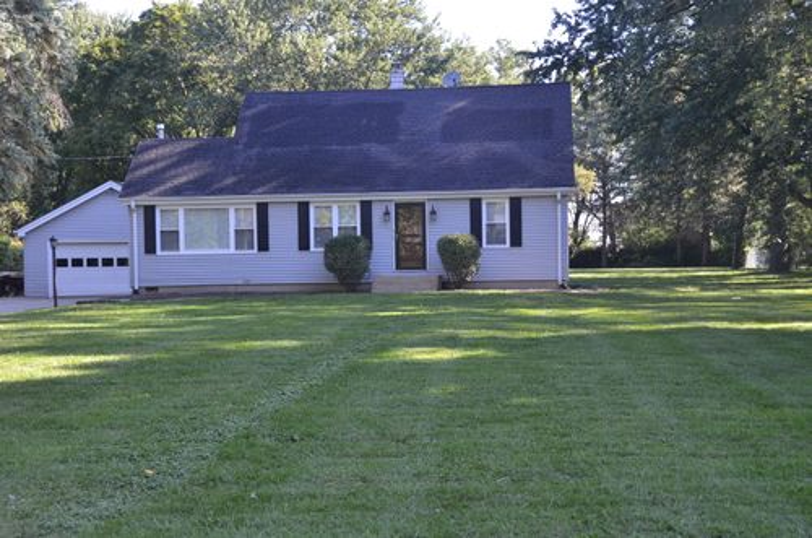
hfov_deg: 37.9
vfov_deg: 25.6
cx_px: 406
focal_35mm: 52
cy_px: 269
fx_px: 1182
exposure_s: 1/125
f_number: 5.6
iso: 200
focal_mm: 35
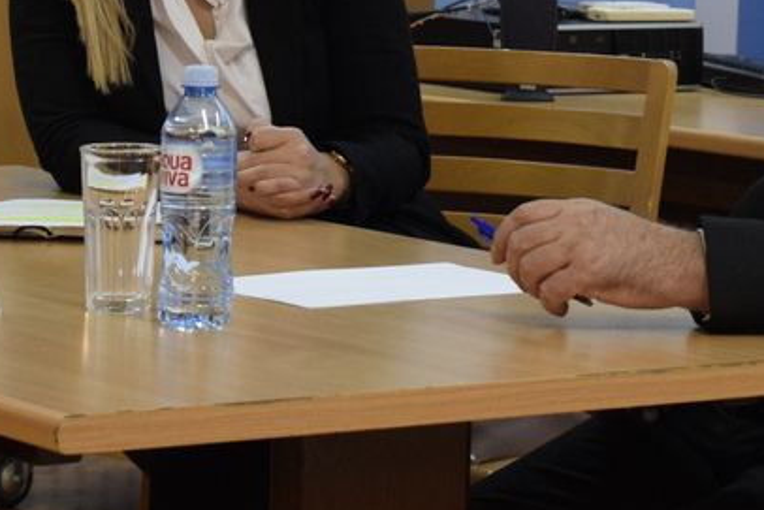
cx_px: 425
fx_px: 4012
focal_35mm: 189
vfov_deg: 7.2
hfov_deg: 10.9
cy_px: -59
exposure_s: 1/60
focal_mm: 50
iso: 2000
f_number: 5.6
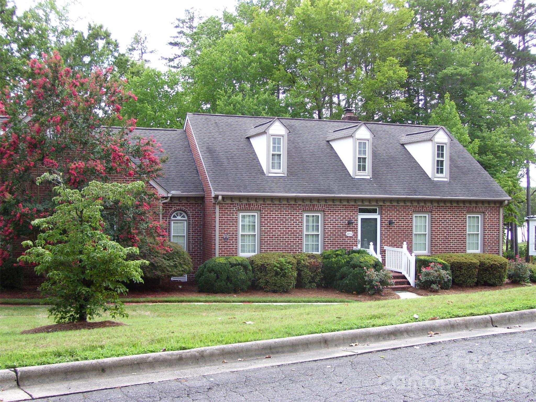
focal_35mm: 45
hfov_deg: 42.1
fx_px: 697
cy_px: 201
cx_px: 268
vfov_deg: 32.2
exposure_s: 1/180
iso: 80
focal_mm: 7.6
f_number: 3
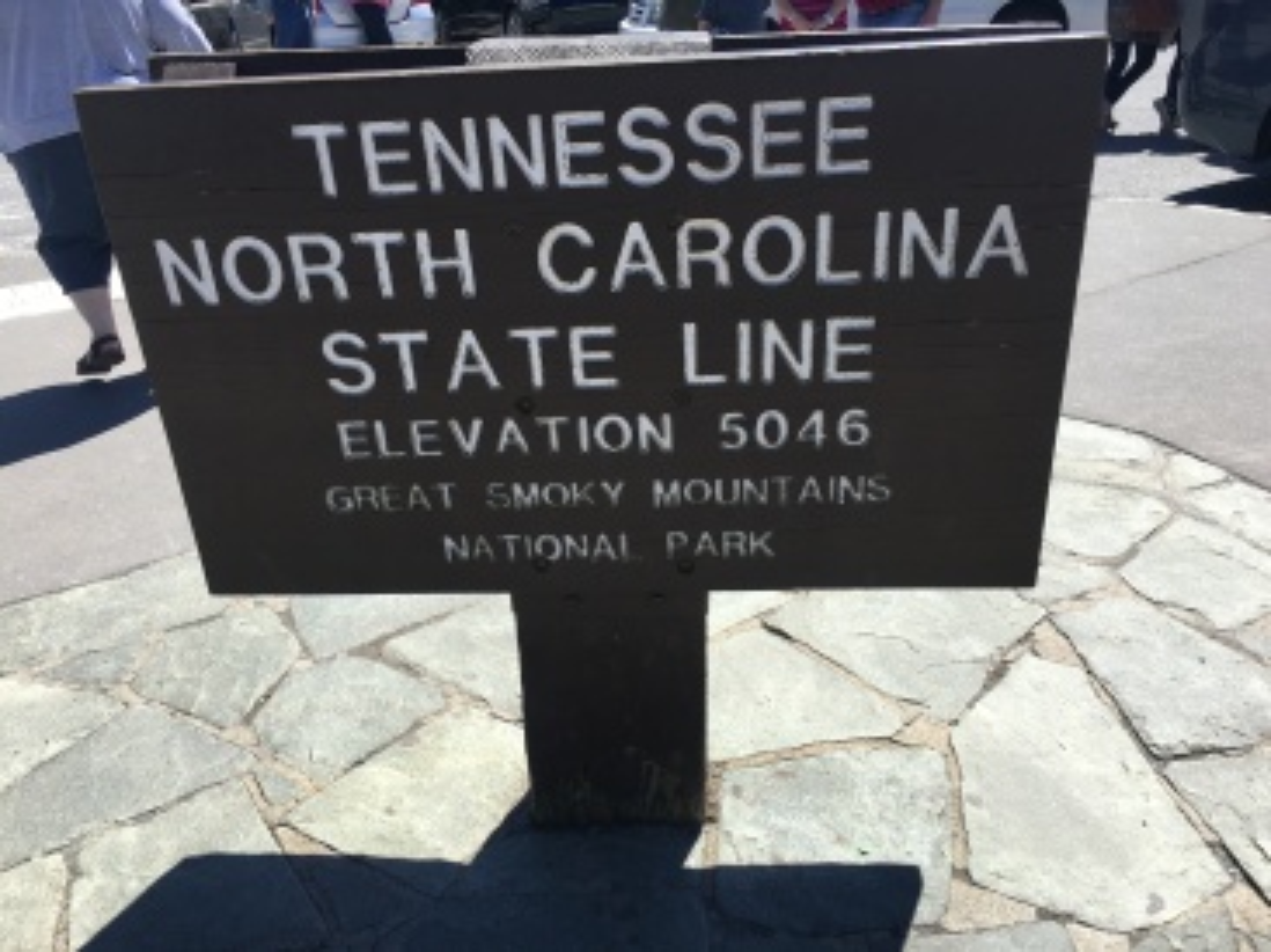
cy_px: 476
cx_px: 636
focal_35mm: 29
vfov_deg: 48.2
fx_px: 1064
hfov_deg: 61.7
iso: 25
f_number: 2.2
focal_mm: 4.15
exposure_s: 1/938
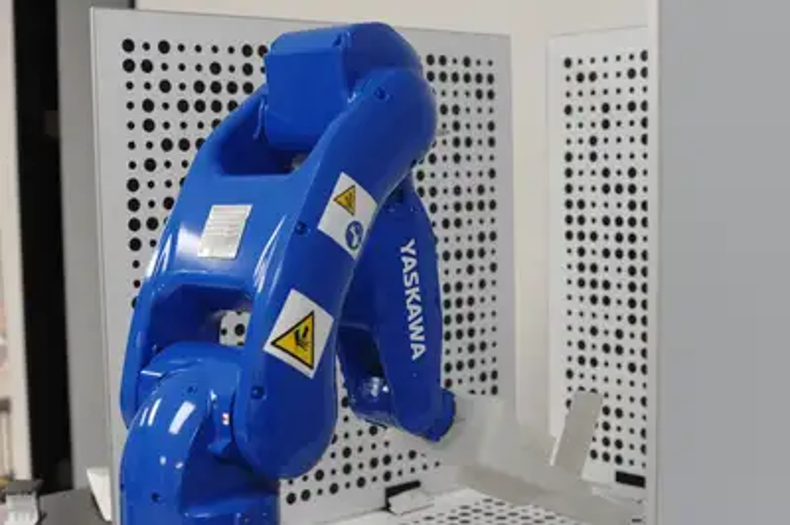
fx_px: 1096
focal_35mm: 50
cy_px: 262
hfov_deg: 39.6
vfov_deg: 26.9
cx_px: 395
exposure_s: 1/100
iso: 900
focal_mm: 50
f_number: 4.5
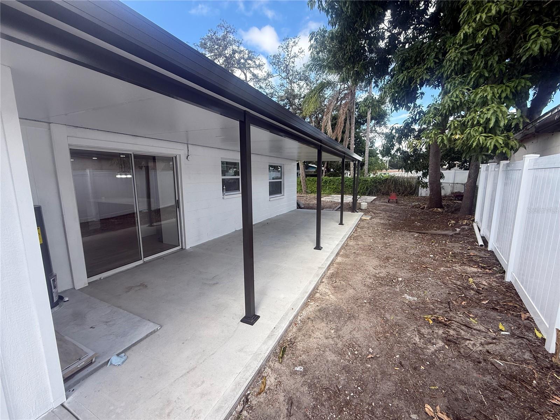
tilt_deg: -8.6
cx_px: 280
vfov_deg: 85.7
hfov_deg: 102.1
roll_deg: -0.2
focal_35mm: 14
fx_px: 226
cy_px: 210
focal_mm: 2.22
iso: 64
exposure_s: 1/472
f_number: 2.2
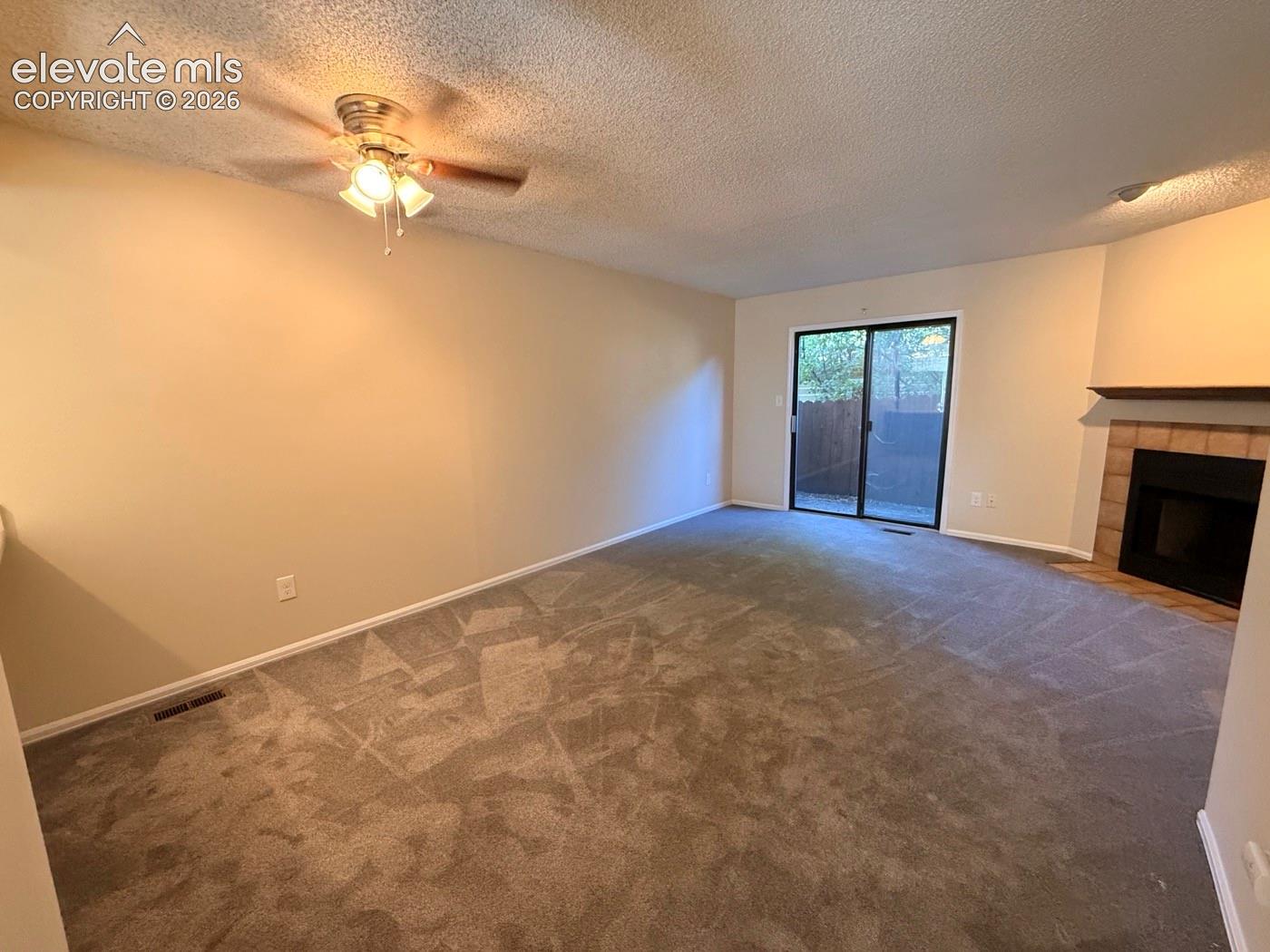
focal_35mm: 14
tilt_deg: -8.6
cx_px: 635
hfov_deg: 102.1
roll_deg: +1.5
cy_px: 476
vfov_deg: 85.7
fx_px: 514
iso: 400
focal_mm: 2.22
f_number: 2.2
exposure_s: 1/60
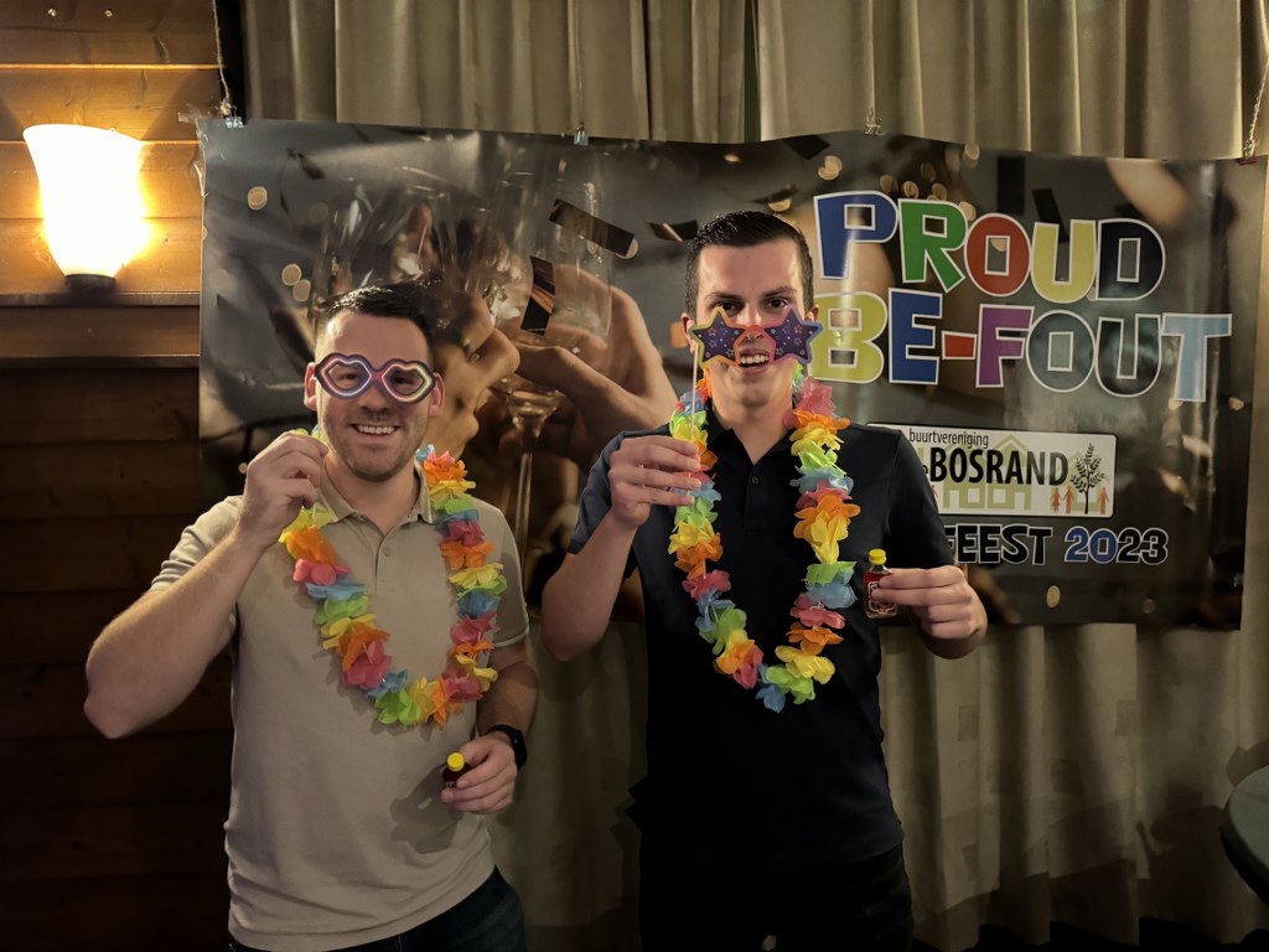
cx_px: 634
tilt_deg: -2.6
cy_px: 476
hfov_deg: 71.6
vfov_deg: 56.8
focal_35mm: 24
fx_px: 880
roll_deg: +1.0
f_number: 1.78
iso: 1250
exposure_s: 1/25
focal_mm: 6.86
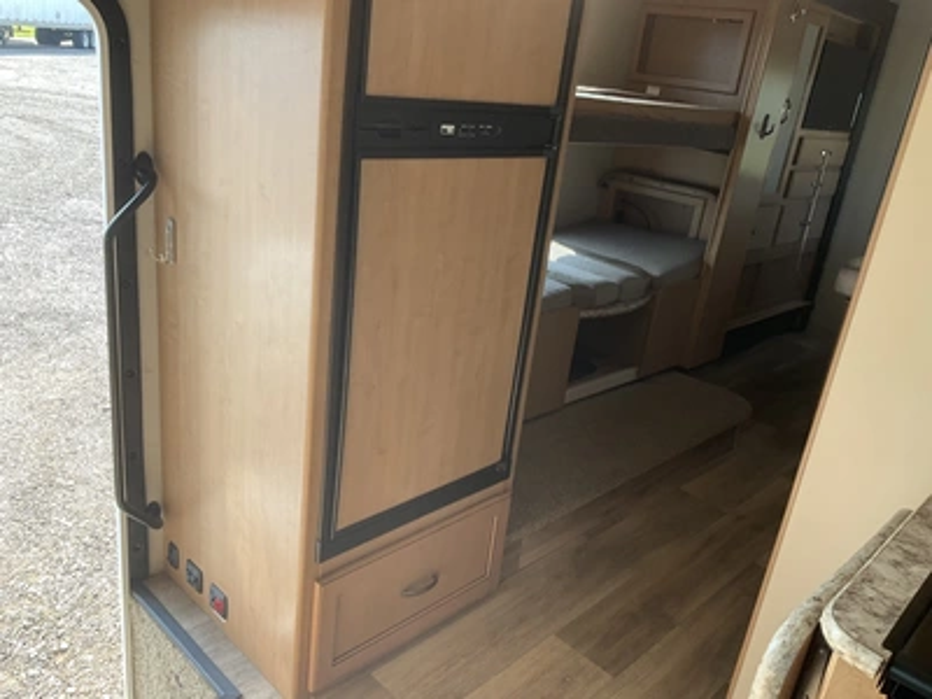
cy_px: 350
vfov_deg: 48.2
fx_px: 781
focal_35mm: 29
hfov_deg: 61.7
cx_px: 466
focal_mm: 3
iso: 40
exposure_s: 1/122
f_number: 1.8
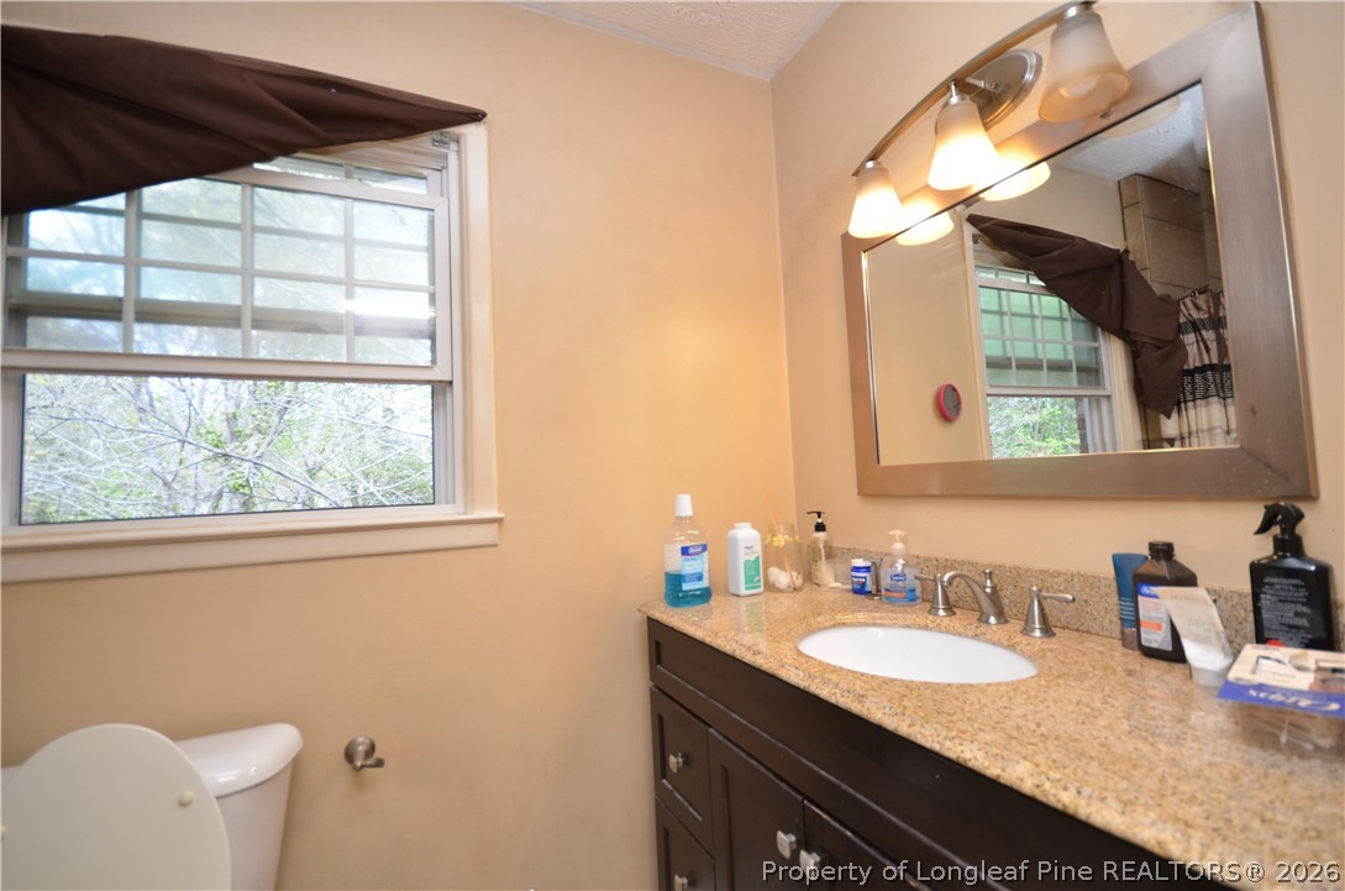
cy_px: 446
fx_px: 559
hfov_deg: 100.5
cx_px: 672
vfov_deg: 77.1
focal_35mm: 15
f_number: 4.8
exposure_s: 1/90
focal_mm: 10
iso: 400
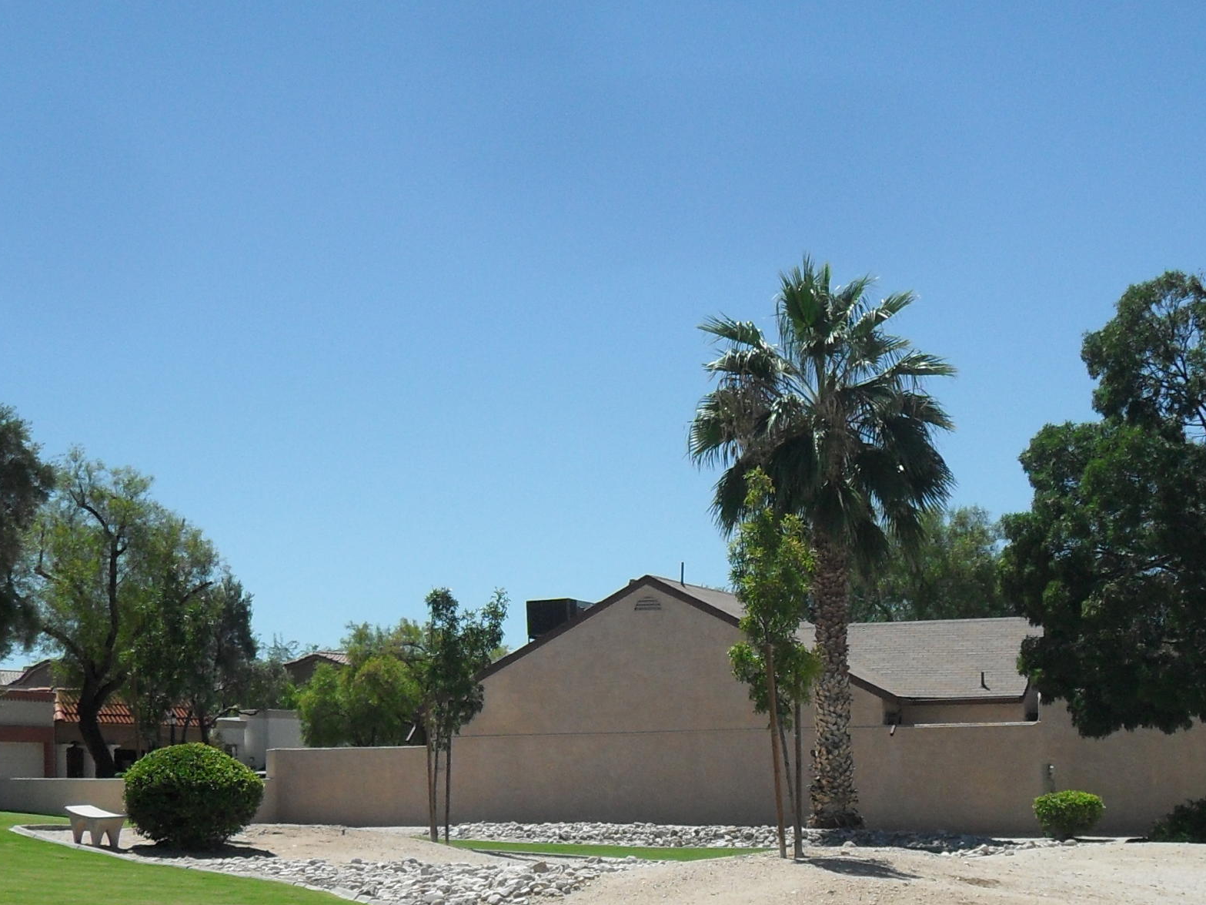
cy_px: 725
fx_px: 2334
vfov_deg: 21.7
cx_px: 740
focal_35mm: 67
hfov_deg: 28.9
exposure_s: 1/250
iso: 100
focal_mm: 6.2
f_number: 8.9
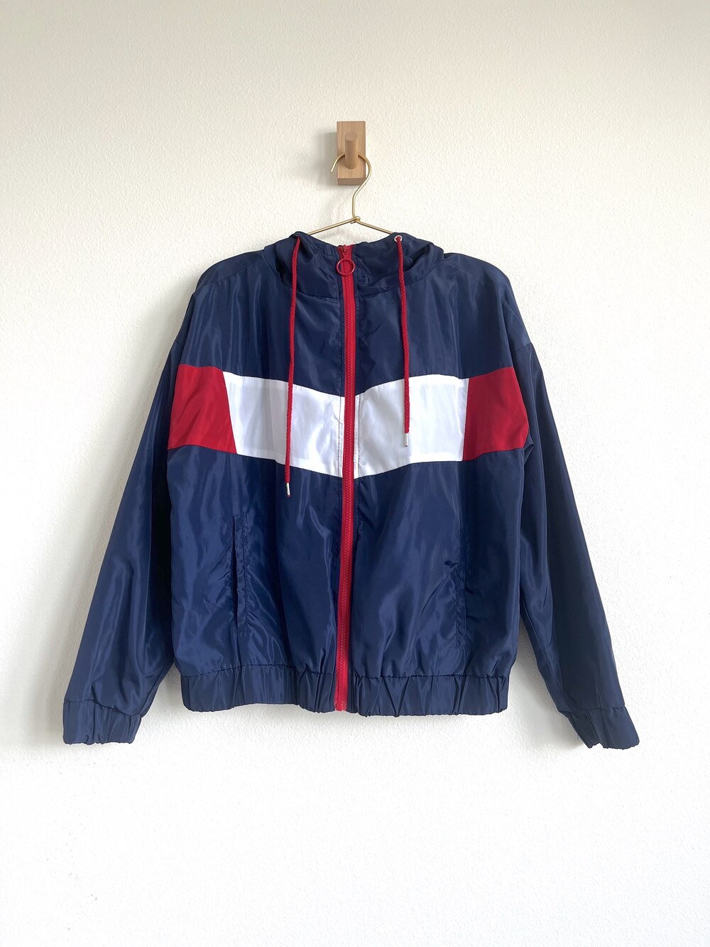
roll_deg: -0.2
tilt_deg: +4.6
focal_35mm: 26
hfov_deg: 53.1
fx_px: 711
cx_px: 355
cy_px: 474
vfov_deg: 67.3
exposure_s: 1/121
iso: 64
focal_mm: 5.1
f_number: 1.6
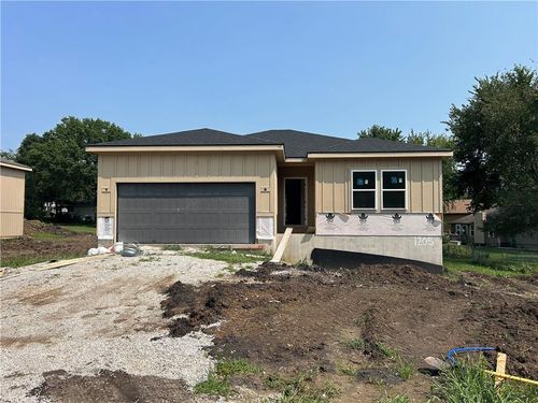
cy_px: 202
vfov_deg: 53.1
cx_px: 269
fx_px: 404
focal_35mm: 26
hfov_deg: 67.3
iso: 50
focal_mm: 5.7
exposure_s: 1/4831
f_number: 1.5
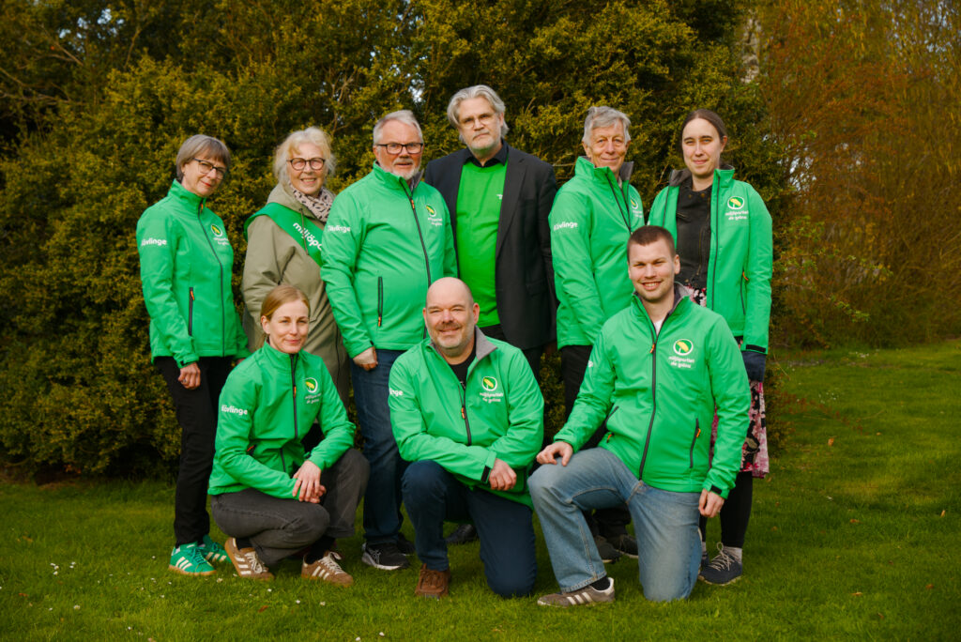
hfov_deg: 30.9
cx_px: 480
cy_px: 321
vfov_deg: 20.9
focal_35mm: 65
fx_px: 1736
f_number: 5
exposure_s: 1/160
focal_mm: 65
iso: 100
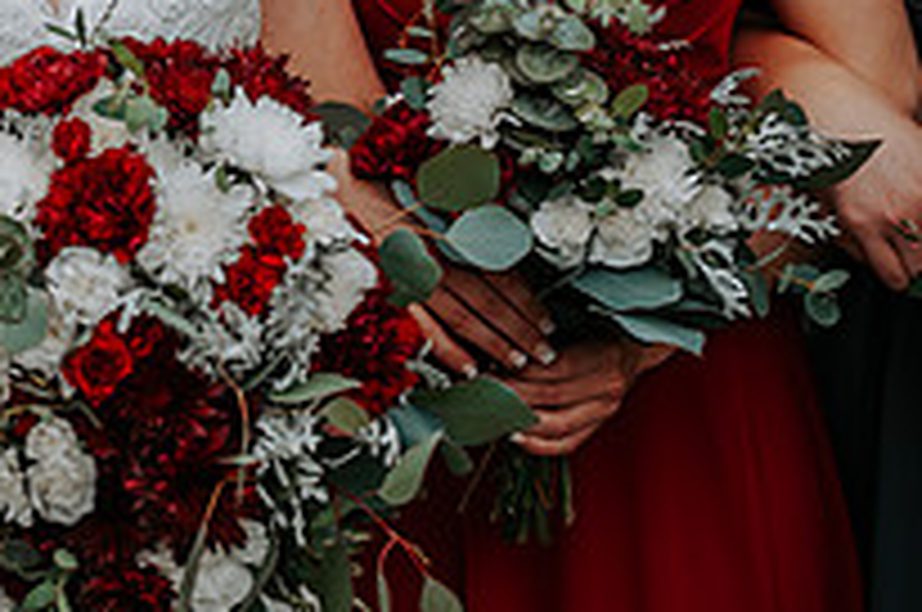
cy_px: -198
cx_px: -256
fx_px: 5063
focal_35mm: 198
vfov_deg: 6.8
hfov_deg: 10.2
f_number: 3.2
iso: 200
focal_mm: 70
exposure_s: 1/1000
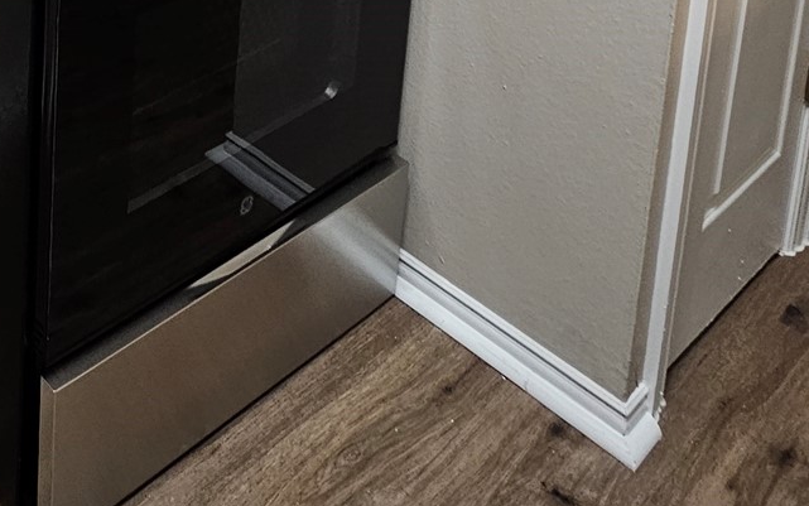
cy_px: -399
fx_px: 970
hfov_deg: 36.2
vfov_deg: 20.7
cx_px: -140
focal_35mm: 44
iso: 125
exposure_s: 1/60
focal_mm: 2.2
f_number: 2.2
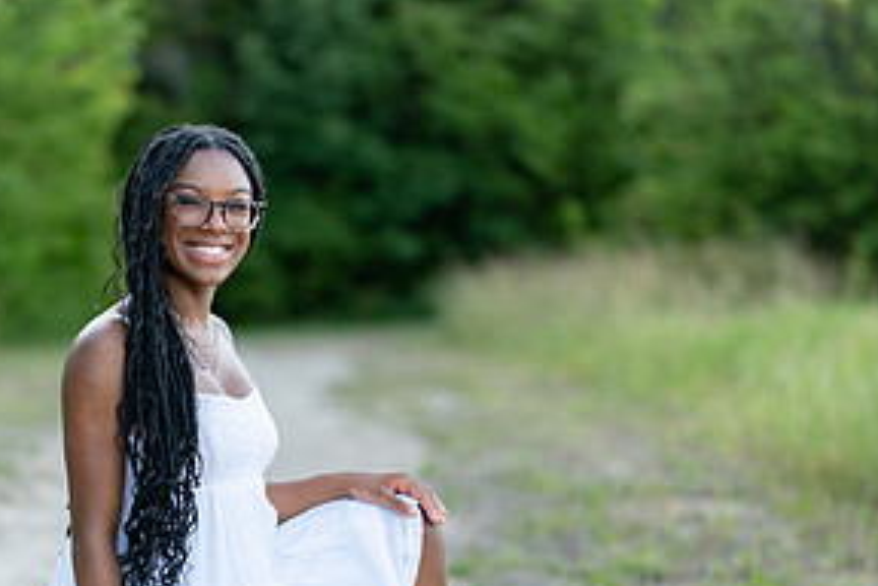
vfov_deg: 11.4
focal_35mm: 120
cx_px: 262
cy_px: 497
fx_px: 2926
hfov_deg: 17.0
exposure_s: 1/800
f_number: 1.2
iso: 100
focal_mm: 50
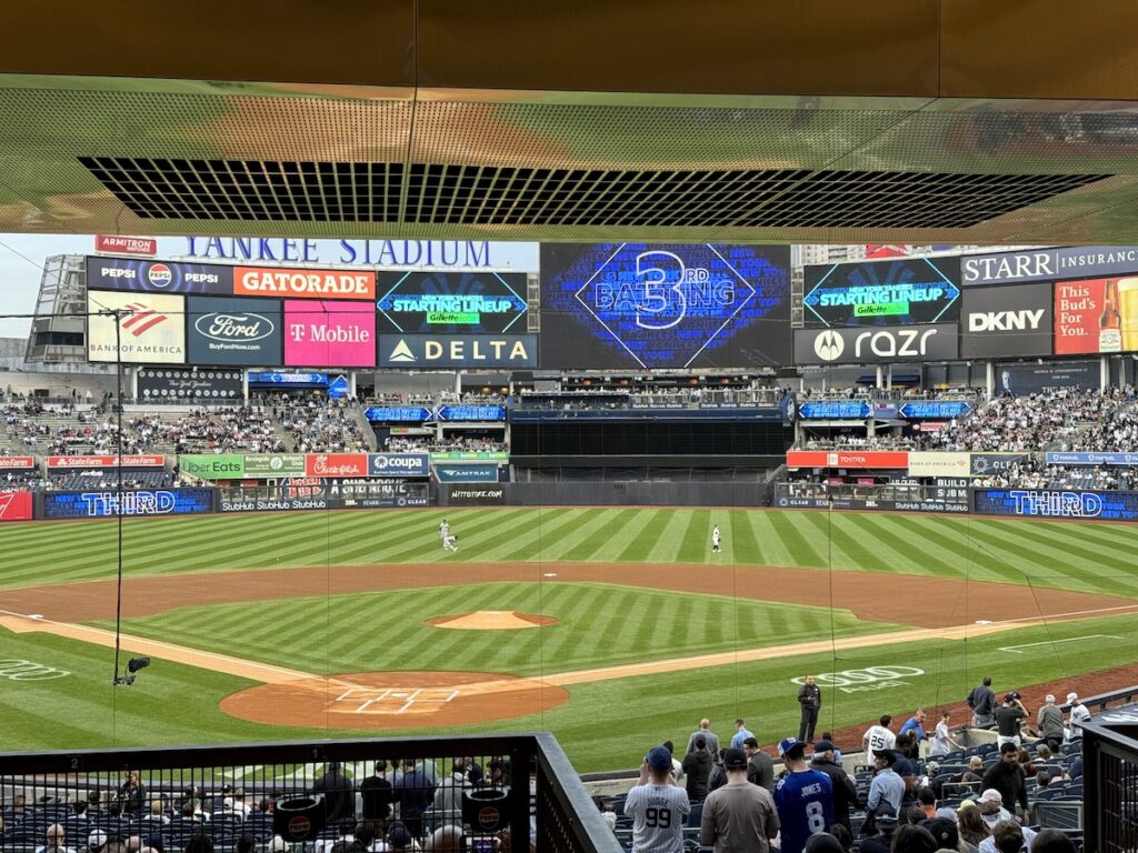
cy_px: 426
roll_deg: +0.9
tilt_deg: +0.4
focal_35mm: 48
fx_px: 1578
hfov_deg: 39.7
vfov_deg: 30.3
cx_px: 569
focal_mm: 6.76
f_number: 1.78
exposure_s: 1/240
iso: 64
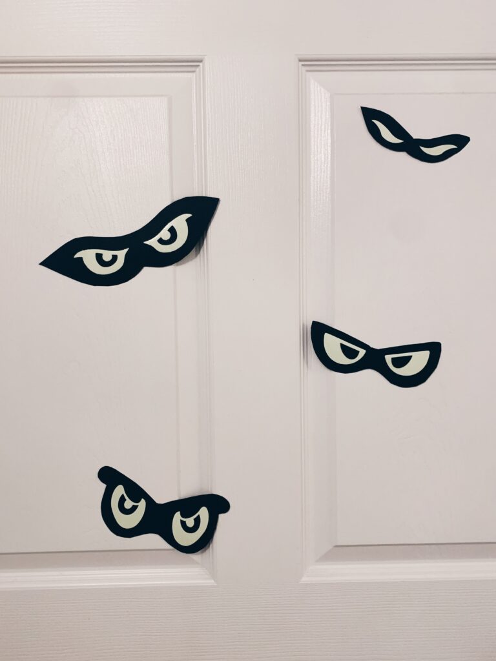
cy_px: 330
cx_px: 248
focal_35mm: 26
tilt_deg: -3.6
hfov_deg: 53.1
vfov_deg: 67.3
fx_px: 497
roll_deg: +0.9
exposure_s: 1/60
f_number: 1.8
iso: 320
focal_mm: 4.25
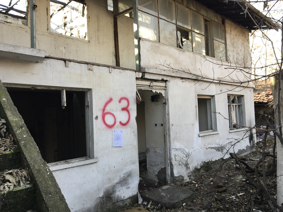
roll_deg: +3.0
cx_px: 142
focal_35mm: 29
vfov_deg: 48.2
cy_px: 106
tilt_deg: +5.1
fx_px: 237
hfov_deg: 61.7
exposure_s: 1/125
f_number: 2.2
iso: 25
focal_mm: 4.15
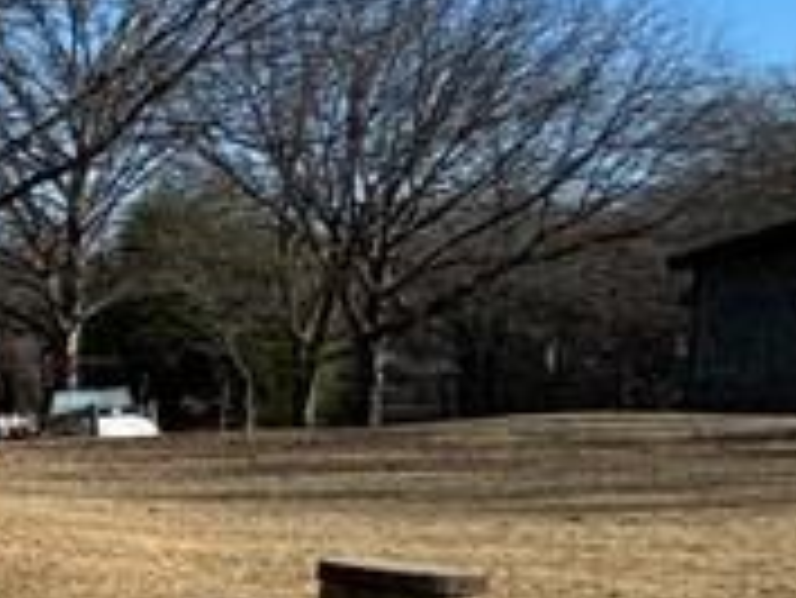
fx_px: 1864
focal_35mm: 81
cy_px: 481
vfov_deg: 18.1
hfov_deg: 12.5
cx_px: -1435
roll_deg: +1.0
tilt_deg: -5.0
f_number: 2.2
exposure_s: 1/1748
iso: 50
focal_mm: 2.22
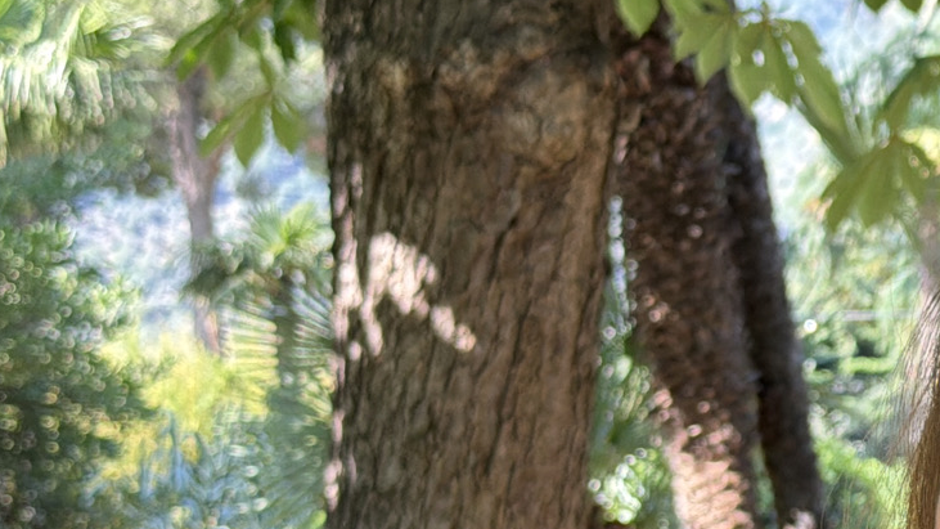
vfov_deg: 8.4
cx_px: 1053
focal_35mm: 143
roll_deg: +2.0
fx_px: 3564
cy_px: 546
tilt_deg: -4.8
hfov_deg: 14.6
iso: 64
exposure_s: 1/244
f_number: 1.78
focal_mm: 6.76
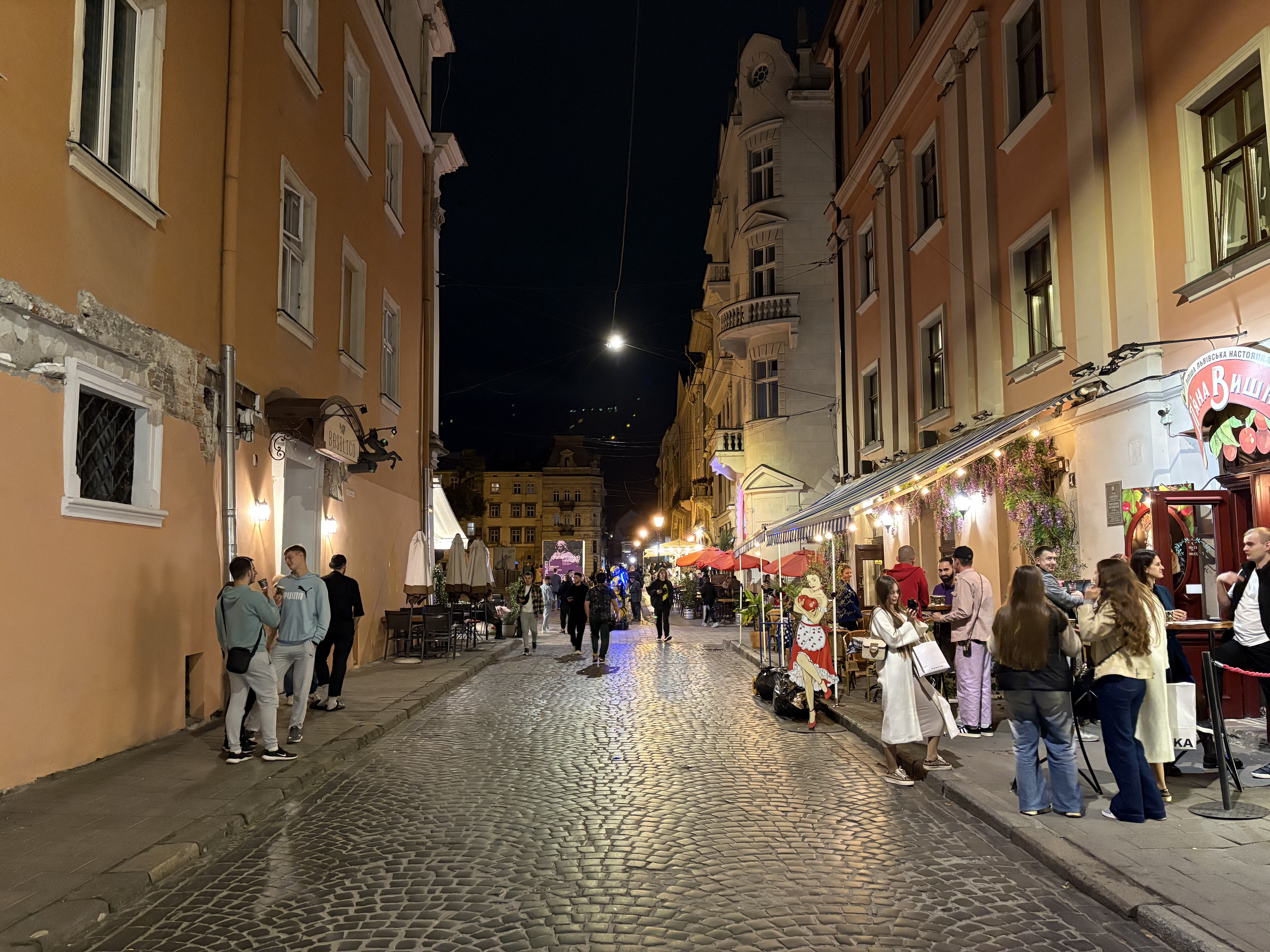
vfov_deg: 53.1
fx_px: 954
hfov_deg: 67.3
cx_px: 635
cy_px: 476
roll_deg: +0.5
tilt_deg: +5.8
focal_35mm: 26
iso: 500
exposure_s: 1/25
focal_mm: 5.96
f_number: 1.6
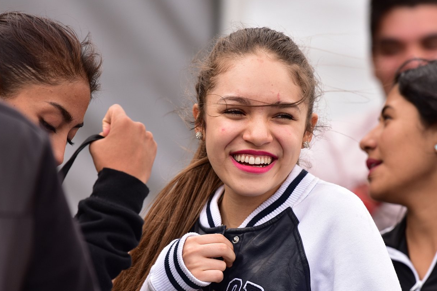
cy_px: 170
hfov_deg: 4.0
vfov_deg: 2.7
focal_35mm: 512
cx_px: 270
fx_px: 6215
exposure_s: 1/400
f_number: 5.6
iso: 320
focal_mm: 390
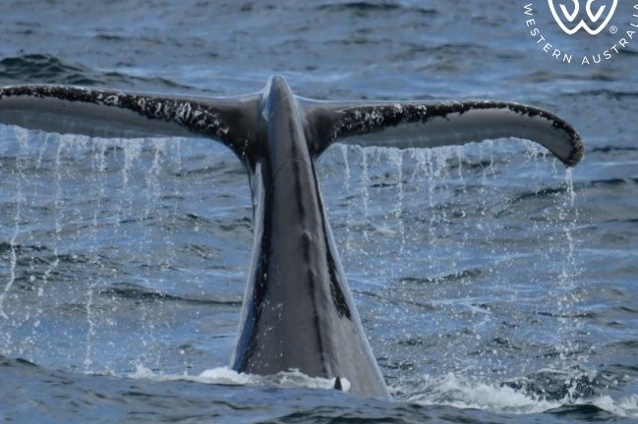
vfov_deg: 1.9
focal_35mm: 740
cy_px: 205
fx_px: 13107
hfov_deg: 2.8
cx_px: 254
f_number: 6.3
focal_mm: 600
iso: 1400
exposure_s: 1/8000
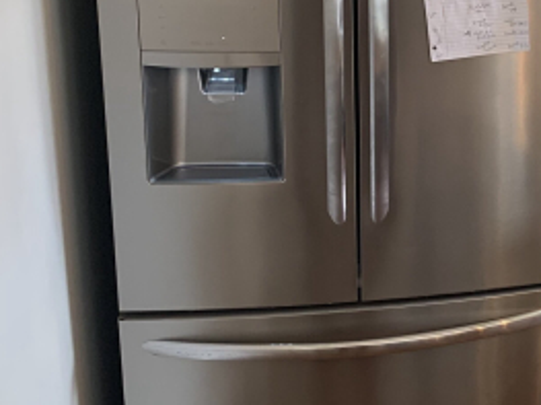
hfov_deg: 26.4
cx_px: 639
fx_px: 1031
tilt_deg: -14.0
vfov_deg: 22.0
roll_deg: -2.2
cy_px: 86
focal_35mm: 66
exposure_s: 1/60
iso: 100
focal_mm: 4.25
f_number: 1.8
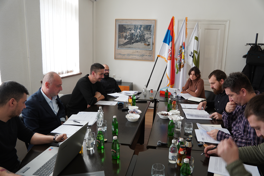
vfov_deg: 50.4
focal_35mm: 26
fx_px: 187
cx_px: 132
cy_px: 88
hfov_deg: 70.4
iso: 125
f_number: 3.5
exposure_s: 1/30
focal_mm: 17
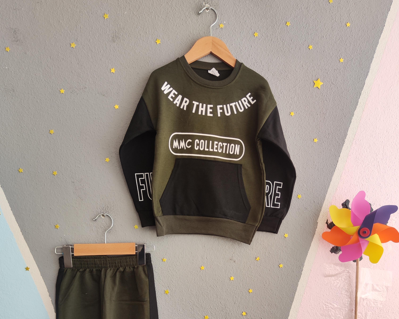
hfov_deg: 55.7
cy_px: 239
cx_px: 198
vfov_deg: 44.3
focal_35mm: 32
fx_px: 378
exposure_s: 1/100
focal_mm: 5.59
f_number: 1.88
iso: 104
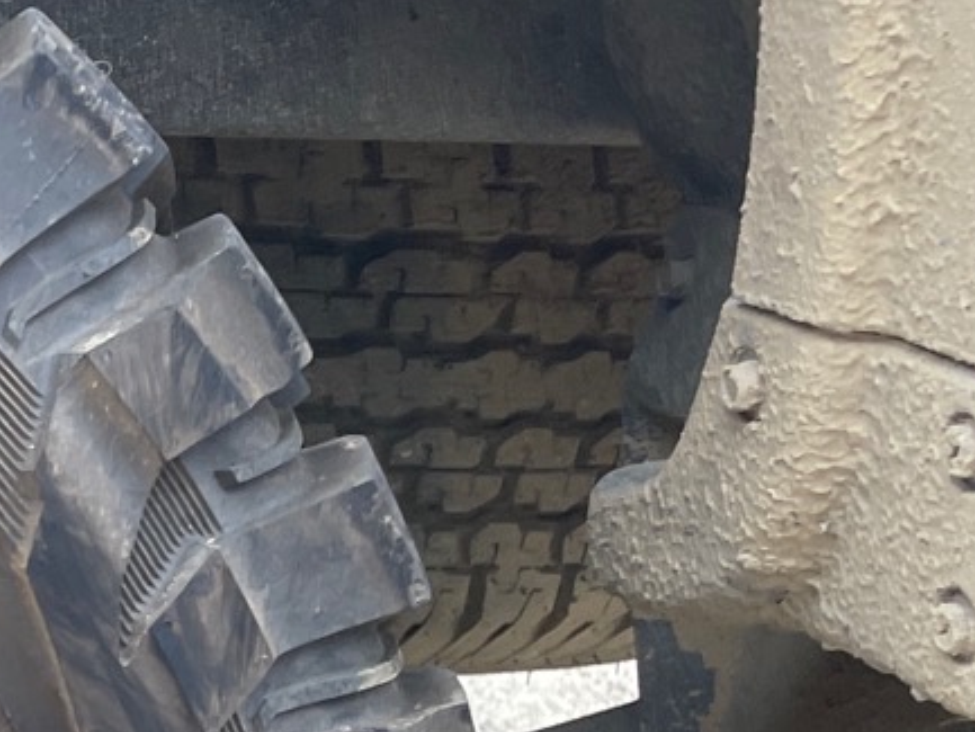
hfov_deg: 14.8
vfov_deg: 12.7
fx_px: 3043
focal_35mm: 108
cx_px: -1000
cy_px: 1225
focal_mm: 4.2
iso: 40
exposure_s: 1/121
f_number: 1.6
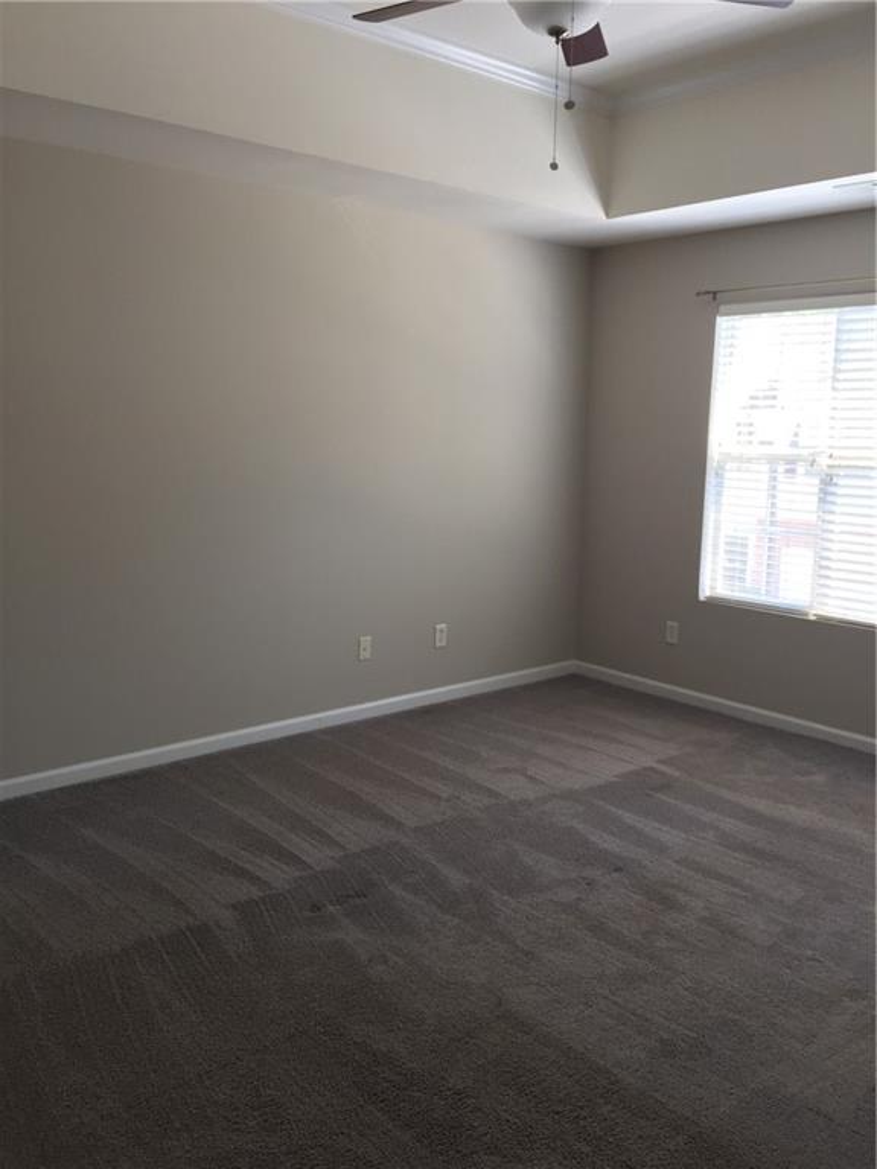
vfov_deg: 61.7
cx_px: 438
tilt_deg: -10.7
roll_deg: -1.5
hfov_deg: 48.2
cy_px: 584
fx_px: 980
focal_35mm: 29
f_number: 2.2
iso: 50
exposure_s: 1/30
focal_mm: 4.15
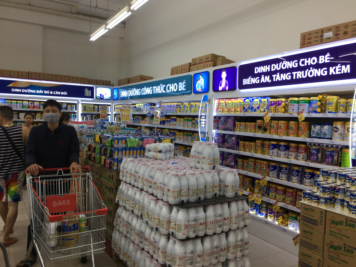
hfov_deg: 61.7
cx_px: 178
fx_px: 298
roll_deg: -1.8
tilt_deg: +0.6
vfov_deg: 48.2
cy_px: 134
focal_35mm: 29
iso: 25
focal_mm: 4.15
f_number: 2.2
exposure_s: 1/50
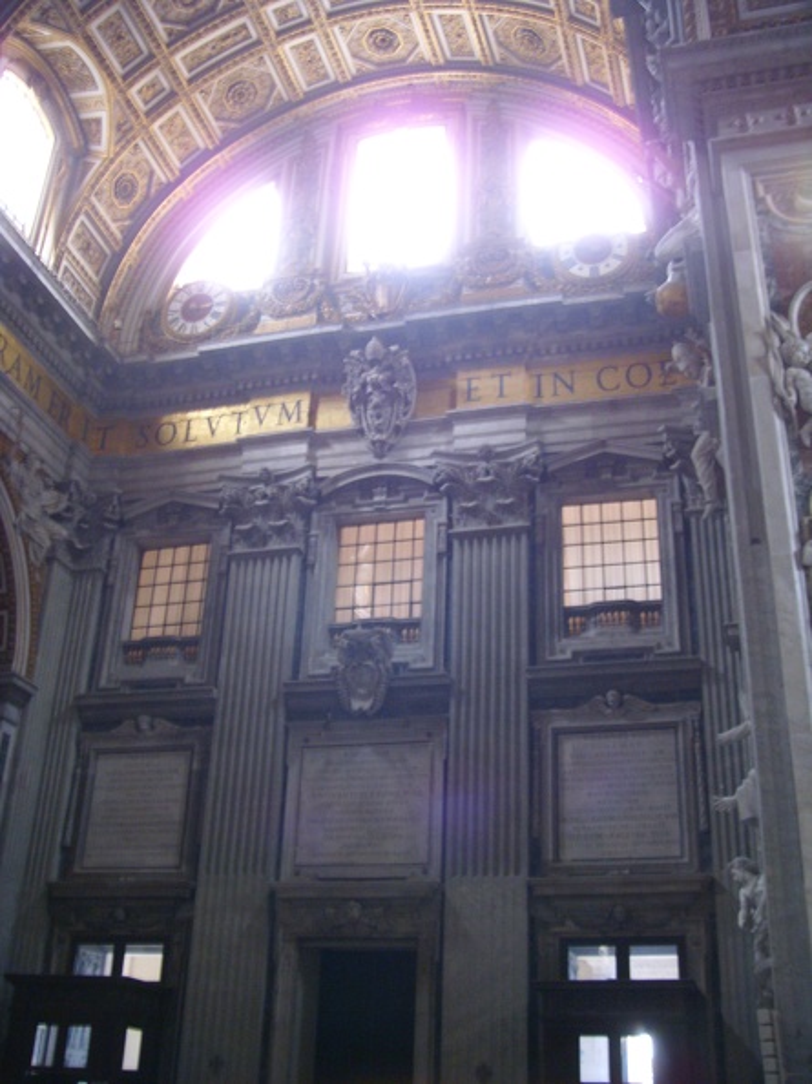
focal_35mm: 31
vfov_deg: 58.4
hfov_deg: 45.4
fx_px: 970
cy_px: 542
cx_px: 406
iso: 300
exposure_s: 1/5
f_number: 3.5
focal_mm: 6.3
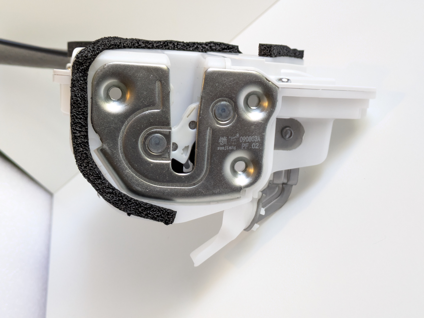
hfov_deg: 37.5
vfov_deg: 28.6
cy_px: 159
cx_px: 212
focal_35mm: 51
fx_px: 625
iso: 519
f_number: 1.89
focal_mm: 5.43
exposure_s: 1/100
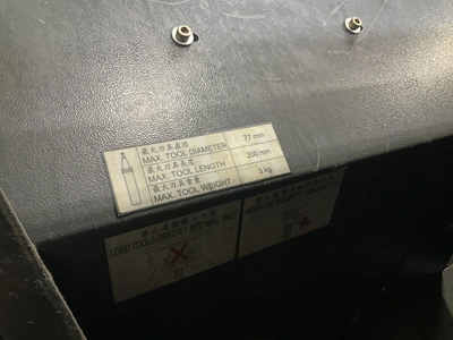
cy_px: 170
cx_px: 226
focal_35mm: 29
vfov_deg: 48.2
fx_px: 380
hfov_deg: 61.7
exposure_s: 1/30
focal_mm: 3
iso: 320
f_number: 1.8
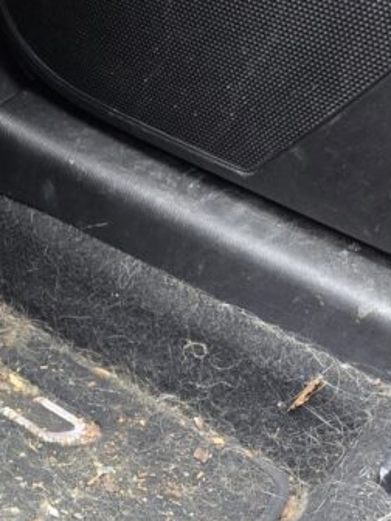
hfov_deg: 18.7
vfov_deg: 26.4
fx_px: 1054
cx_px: -185
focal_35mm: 70
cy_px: 512
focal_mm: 6.3
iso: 400
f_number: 1.7
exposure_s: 1/120
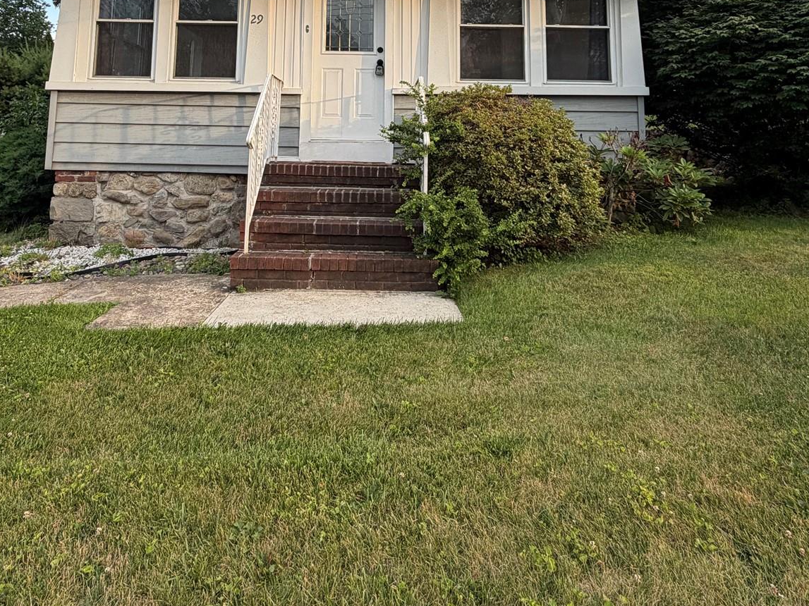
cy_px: 68
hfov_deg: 69.3
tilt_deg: +7.8
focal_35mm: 25
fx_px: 584
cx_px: 379
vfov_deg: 49.3
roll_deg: -0.5
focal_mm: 2.22
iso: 64
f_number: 2.2
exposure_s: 1/502
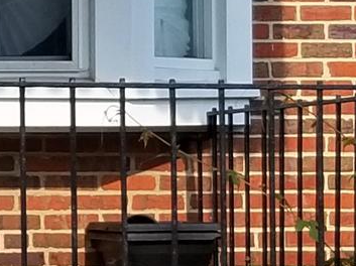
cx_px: -255
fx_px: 1551
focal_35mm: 151
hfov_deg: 12.2
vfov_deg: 9.8
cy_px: 213
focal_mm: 4.25
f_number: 1.7
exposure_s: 1/1477
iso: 50
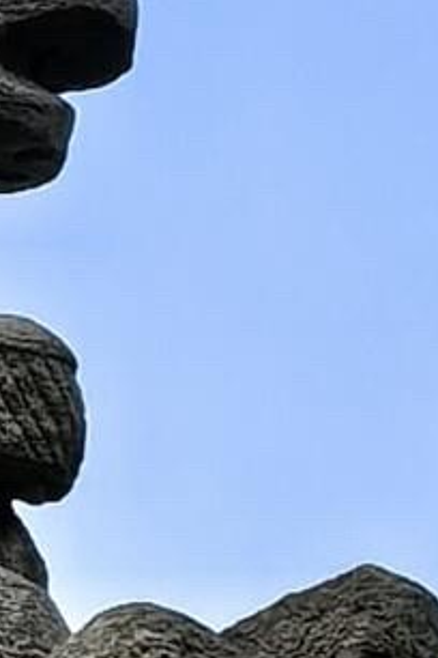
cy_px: 200
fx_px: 4380
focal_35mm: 240
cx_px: -644
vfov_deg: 8.6
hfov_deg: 5.5
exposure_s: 1/2421
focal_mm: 5.75
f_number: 2
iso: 50
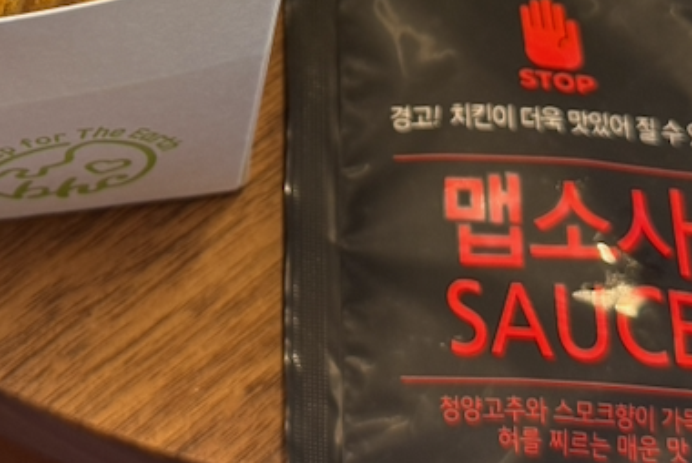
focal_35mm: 84
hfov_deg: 23.8
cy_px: -100
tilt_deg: -60.1
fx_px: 1616
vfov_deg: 15.7
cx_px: 124
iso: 125
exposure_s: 1/60
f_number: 1.78
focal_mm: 6.76
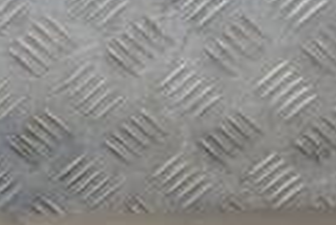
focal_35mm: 168
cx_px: -58
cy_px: 290
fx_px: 1570
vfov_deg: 8.1
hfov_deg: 12.0
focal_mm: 26
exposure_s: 1/200
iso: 800
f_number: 9
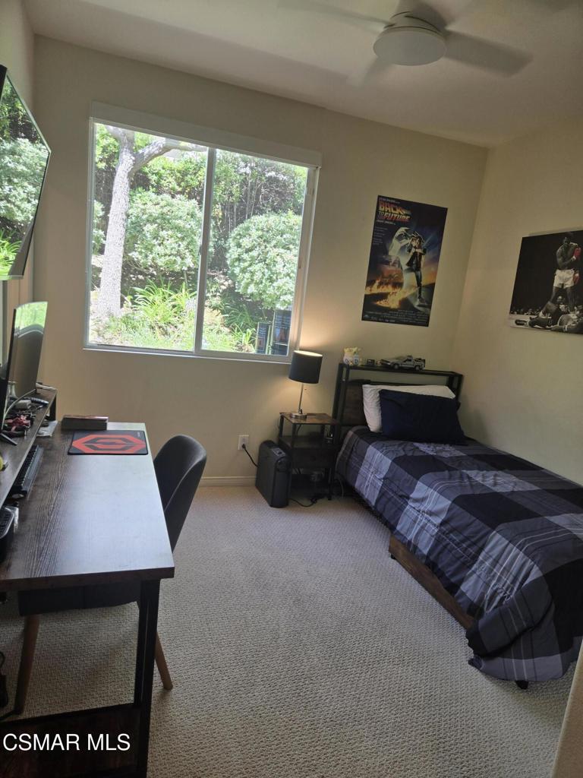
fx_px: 516
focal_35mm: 23
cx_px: 292
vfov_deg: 73.9
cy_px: 389
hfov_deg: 58.9
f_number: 1.8
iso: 50
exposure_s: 1/120
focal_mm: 5.4
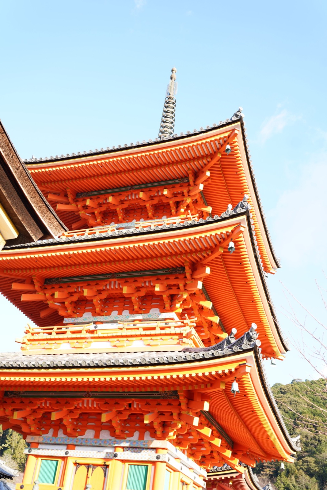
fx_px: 477
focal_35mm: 35
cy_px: 245
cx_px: 164
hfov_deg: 37.9
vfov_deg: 54.4
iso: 100
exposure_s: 1/125
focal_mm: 35
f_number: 3.5
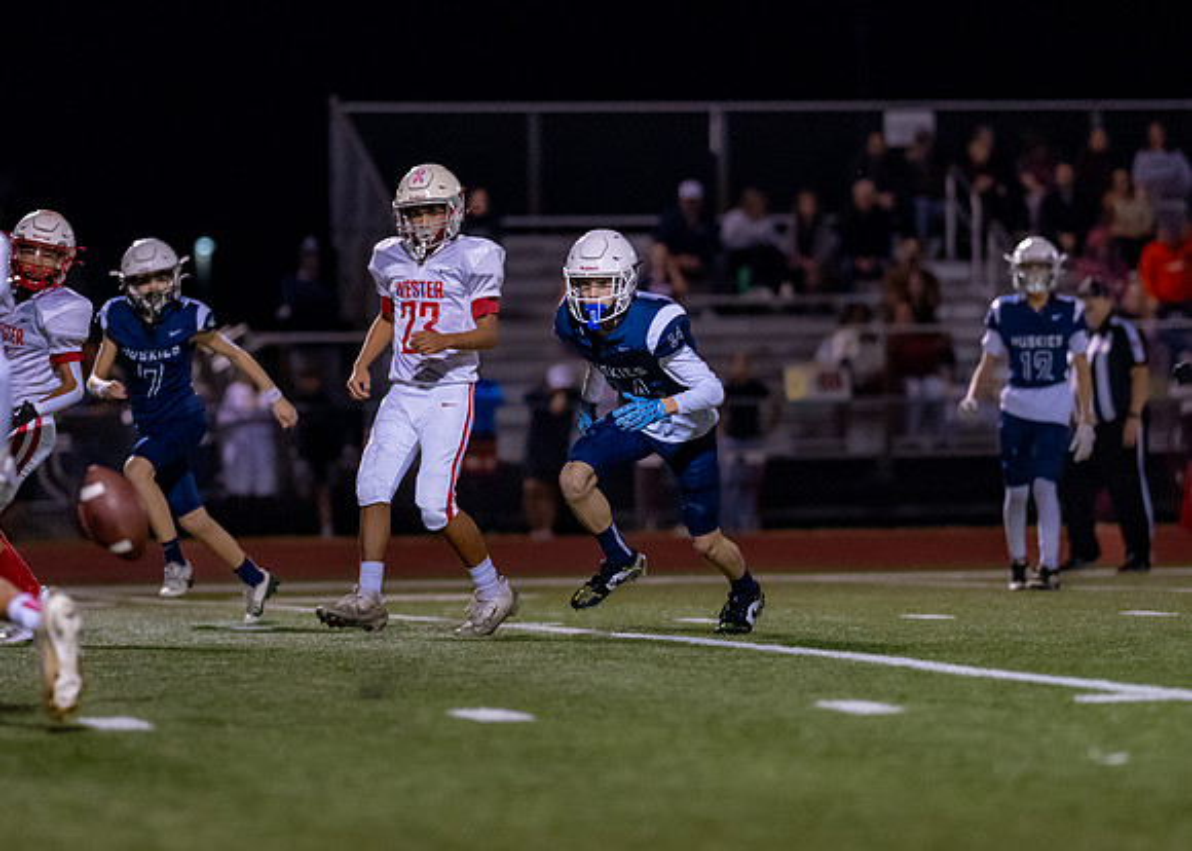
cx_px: 540
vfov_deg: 5.6
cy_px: 350
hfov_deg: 7.9
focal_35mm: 256
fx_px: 8670
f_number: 1.8
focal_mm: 135
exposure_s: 1/1600
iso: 3200
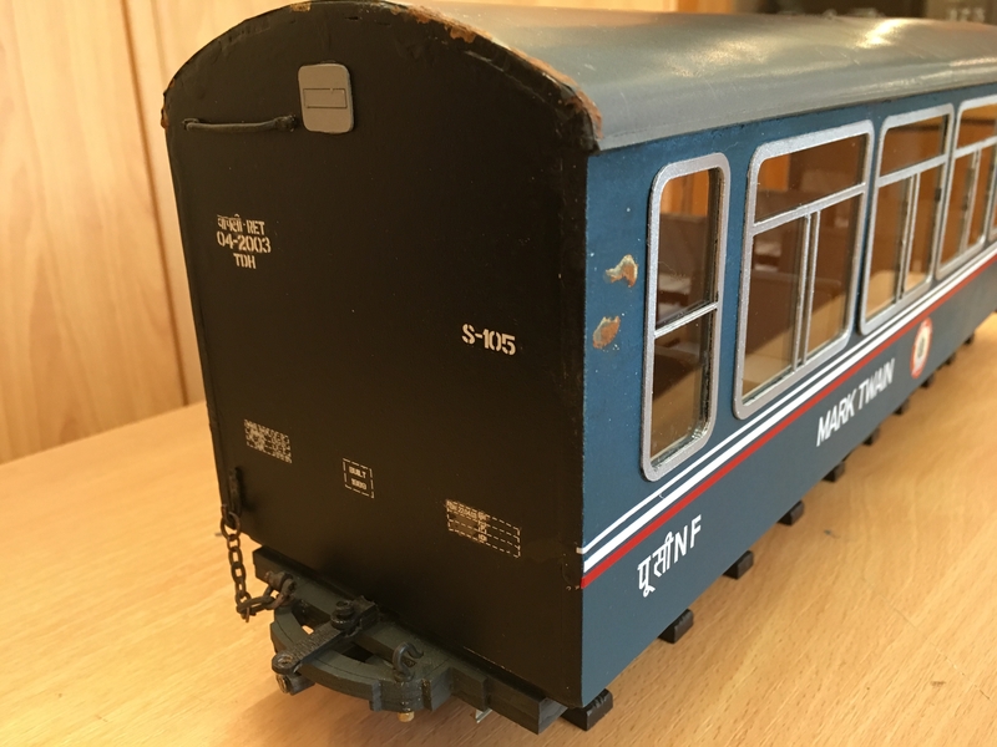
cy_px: 374
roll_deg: +1.6
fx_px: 835
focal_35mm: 29
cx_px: 498
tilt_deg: -18.4
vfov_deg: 48.2
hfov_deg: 61.7
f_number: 2.2
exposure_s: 1/33
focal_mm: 4.15
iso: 160
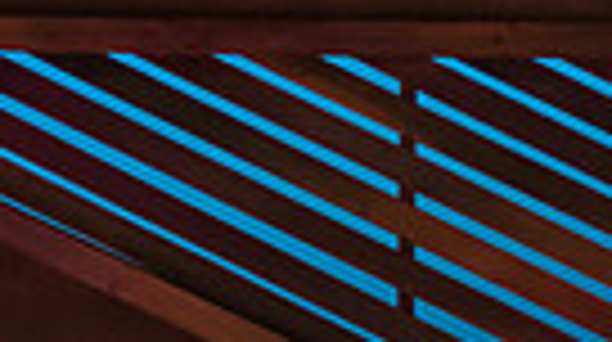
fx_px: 9057
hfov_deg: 3.9
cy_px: 808
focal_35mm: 559
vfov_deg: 2.2
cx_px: 945
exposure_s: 1/320
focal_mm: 125
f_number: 4
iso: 5000
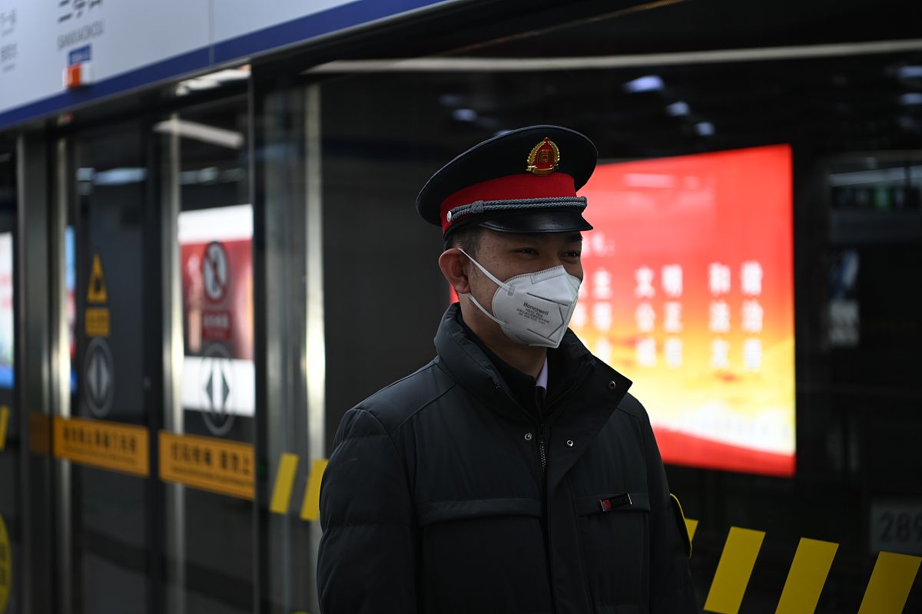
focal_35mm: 70
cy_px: 307
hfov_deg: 28.8
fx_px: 1793
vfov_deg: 19.5
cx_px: 461
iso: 250
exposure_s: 1/80
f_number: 3.2
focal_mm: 70
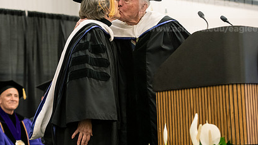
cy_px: 42
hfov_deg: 18.5
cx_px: 120
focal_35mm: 116
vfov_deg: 10.4
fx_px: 794
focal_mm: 78
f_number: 3.5
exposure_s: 1/200
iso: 3200
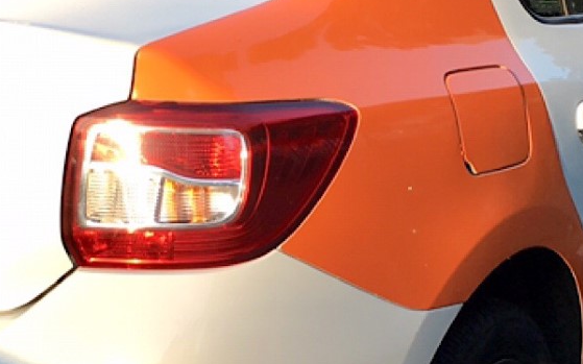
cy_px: 183
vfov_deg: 16.9
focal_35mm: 77
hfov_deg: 26.8
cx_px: 256
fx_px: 1223
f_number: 2.2
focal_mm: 4.15
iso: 25
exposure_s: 1/252
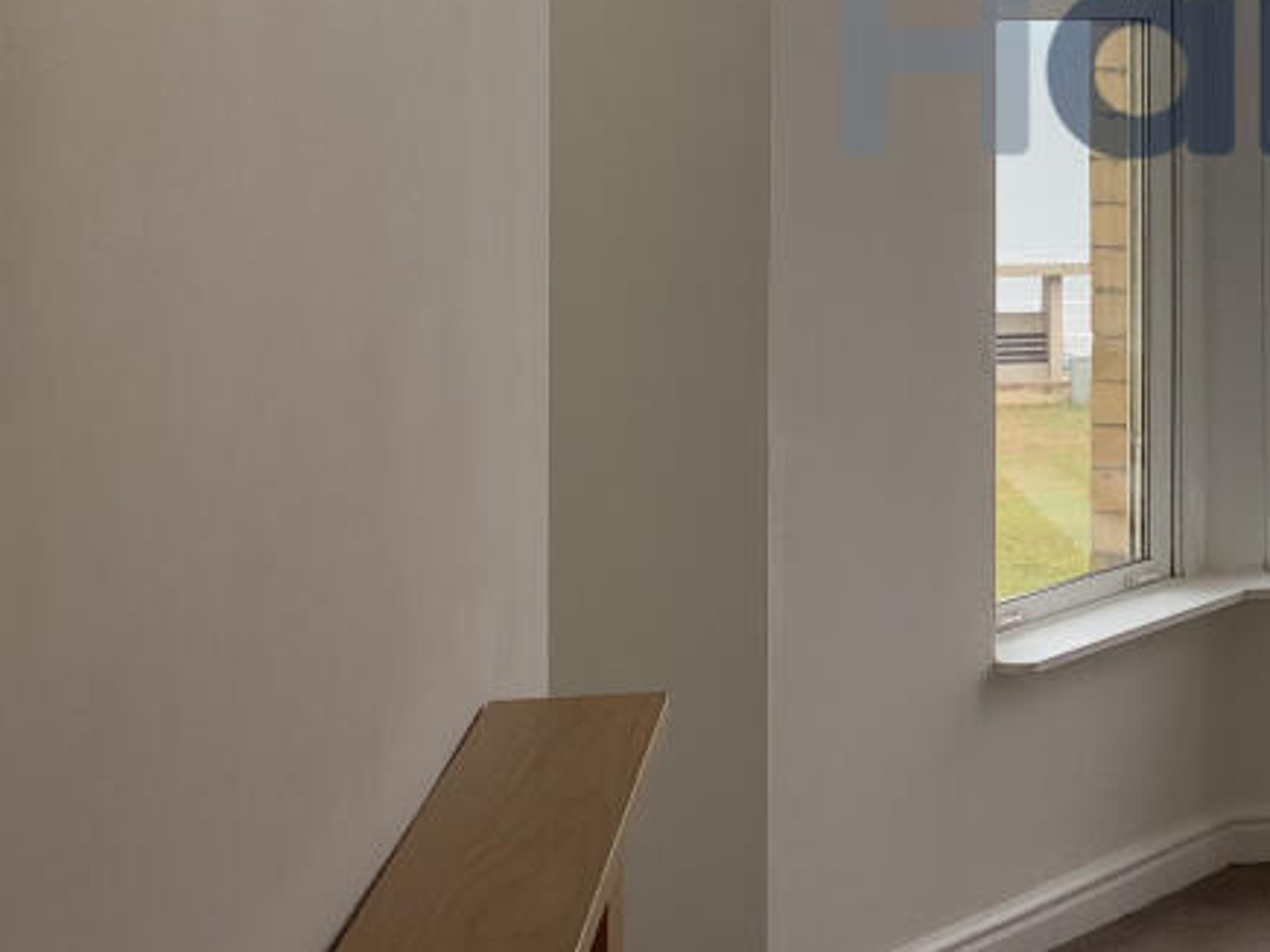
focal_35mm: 73
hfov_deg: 24.5
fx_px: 2678
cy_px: 26
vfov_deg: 19.6
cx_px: 1469
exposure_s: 1/100
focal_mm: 3.3
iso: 25
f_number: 2.4
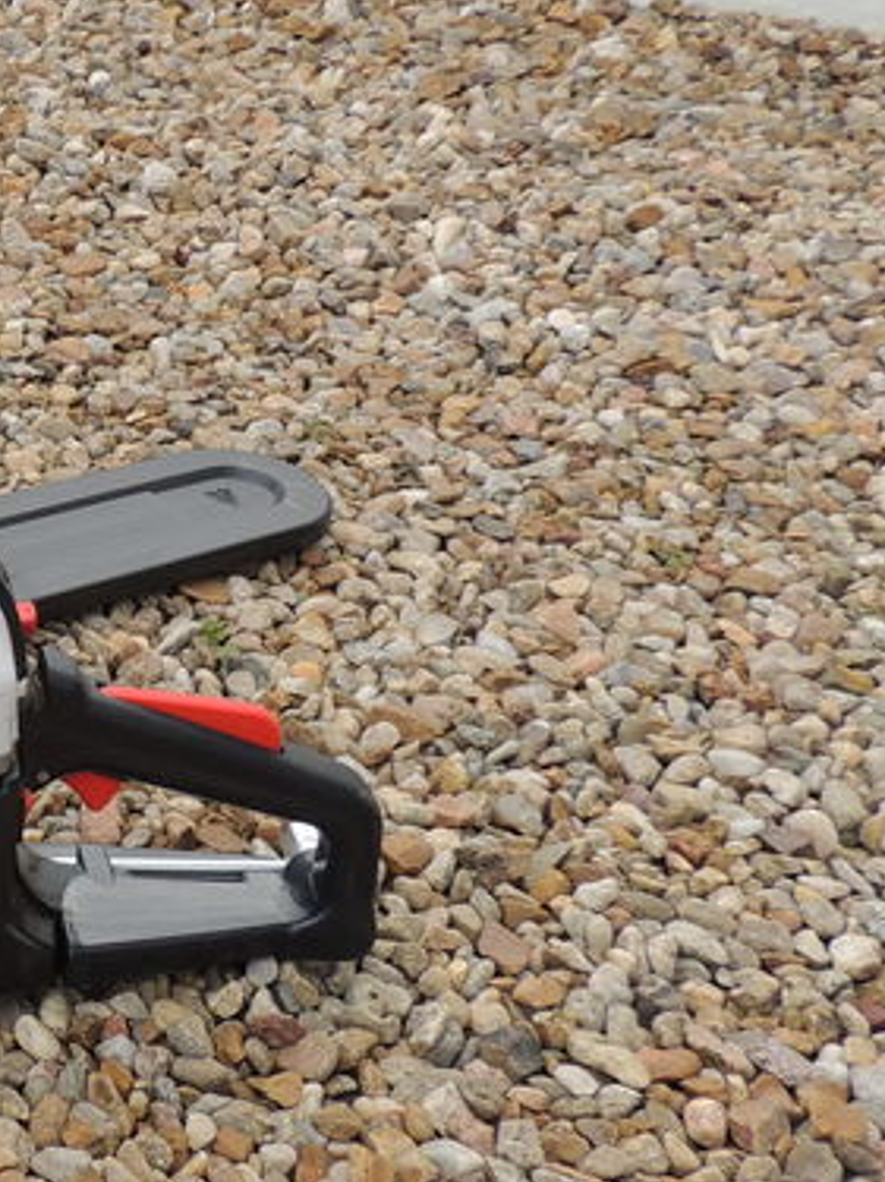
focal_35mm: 64
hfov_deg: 20.1
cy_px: 593
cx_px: -400
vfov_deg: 30.3
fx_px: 2183
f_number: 3
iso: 100
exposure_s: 1/250
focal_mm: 4.3
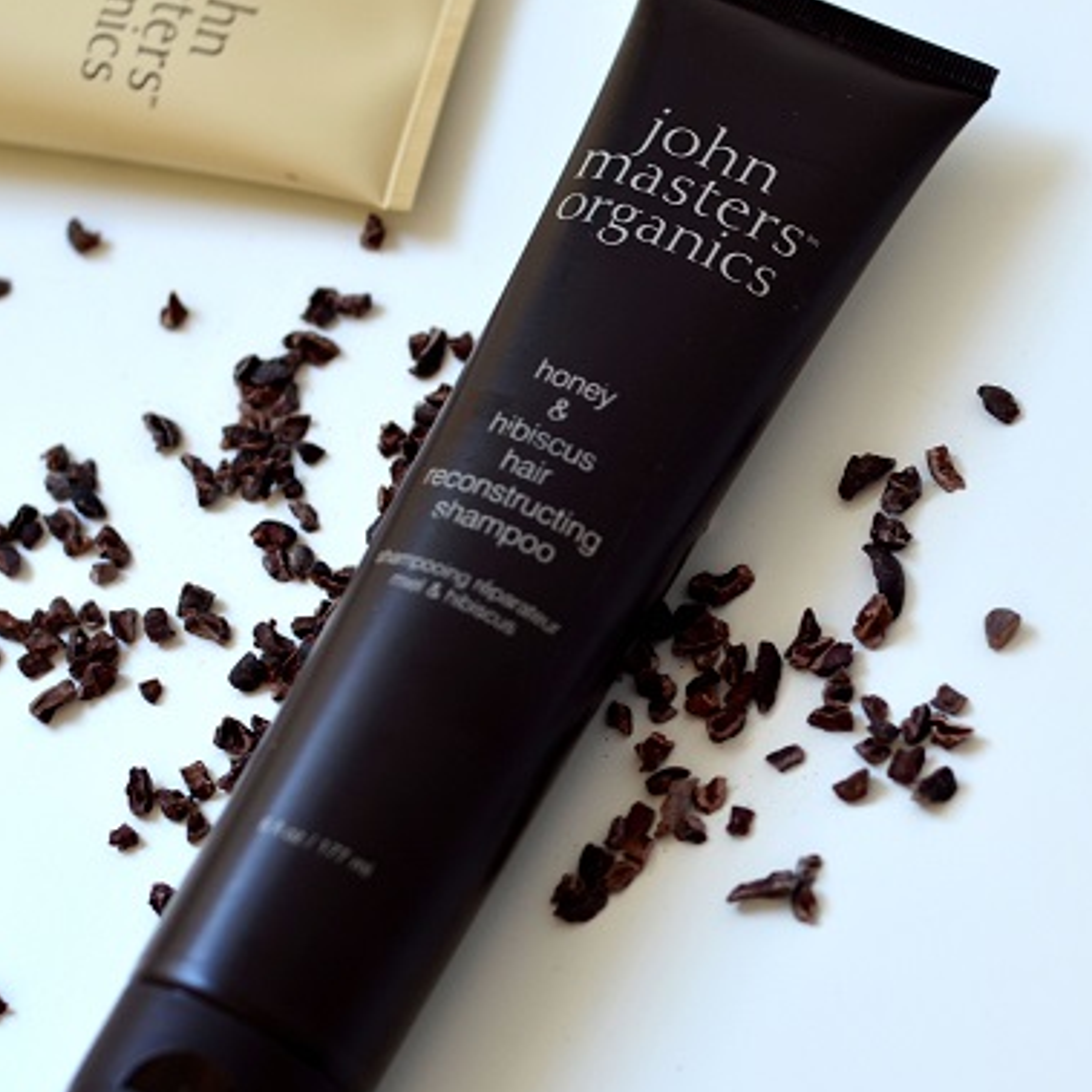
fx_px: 3962
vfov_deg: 15.7
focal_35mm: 111
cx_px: 879
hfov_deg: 15.6
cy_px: 596
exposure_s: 1/60
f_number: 2.8
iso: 200
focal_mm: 50
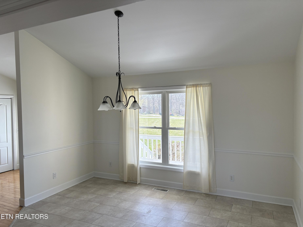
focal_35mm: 26
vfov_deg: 53.1
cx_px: 152
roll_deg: +1.1
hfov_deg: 67.3
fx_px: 228
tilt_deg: -2.5
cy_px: 114
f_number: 1.6
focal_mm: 5.96
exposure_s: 1/243
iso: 64
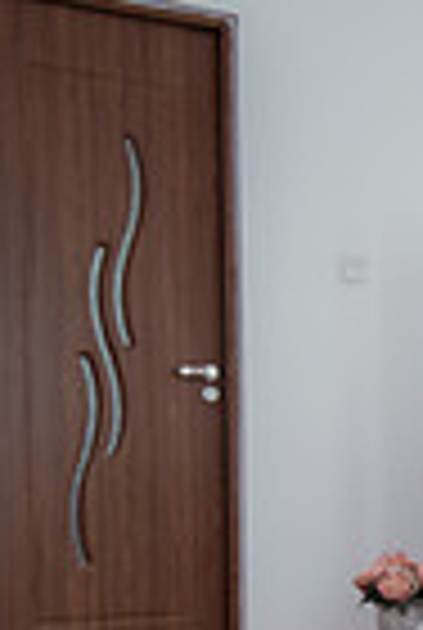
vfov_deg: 25.6
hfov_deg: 16.6
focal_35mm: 77
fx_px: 1350
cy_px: 540
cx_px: 590
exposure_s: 1/250
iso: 1600
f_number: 2.8
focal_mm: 24
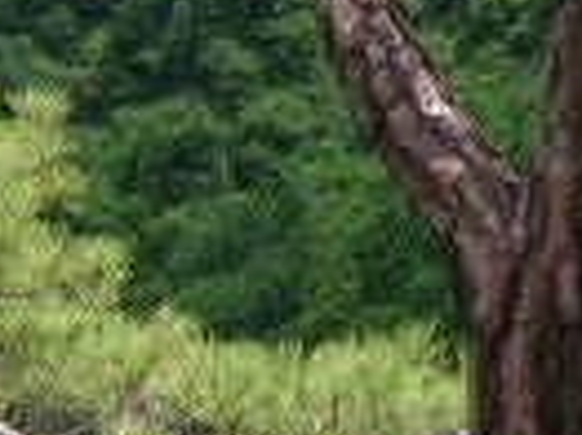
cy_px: -209
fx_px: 2872
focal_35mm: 171
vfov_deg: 8.5
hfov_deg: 11.5
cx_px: 458
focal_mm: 5.95
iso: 50
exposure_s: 1/648
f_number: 2.8
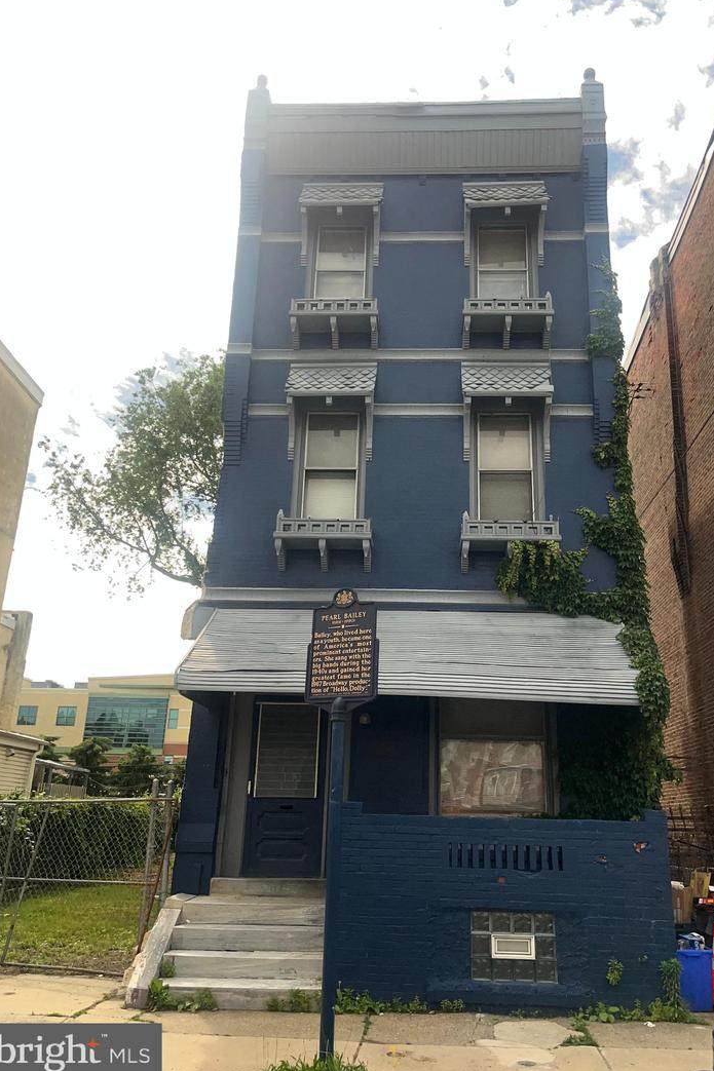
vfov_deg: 65.5
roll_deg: -1.3
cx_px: 398
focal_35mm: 28
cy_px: 528
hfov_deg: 46.3
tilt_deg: +19.1
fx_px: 833
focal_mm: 5.1
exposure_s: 1/7874
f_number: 1.6
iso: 100
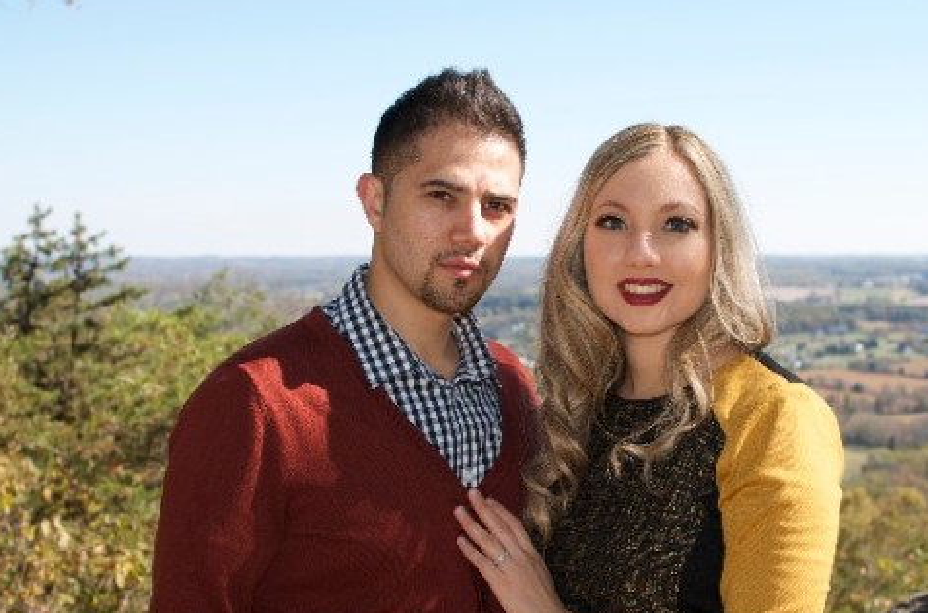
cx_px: 523
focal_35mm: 61
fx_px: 1557
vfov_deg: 22.3
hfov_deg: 33.1
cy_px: 301
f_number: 5
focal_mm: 35
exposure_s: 1/250
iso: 100
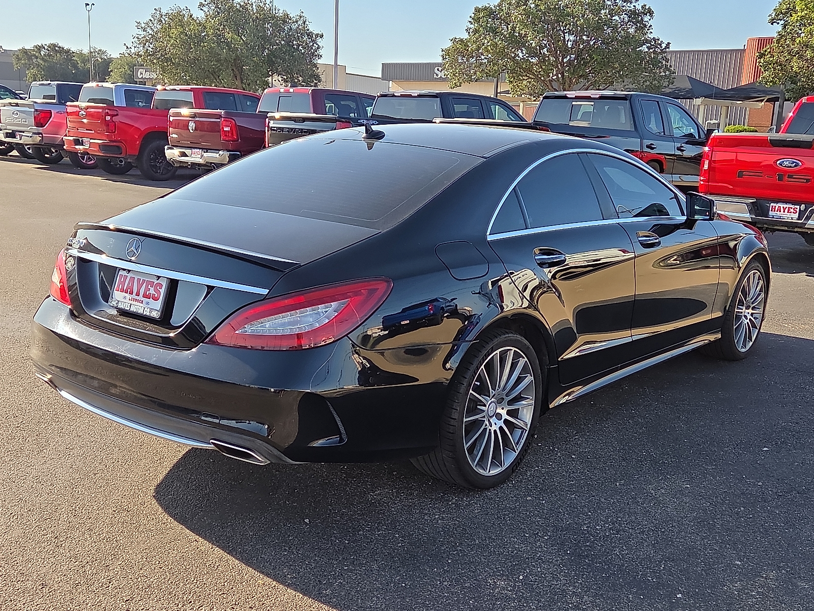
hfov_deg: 47.9
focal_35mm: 39
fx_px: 917
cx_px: 407
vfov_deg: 36.8
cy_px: 306
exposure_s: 1/1000
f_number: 1.8
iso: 25
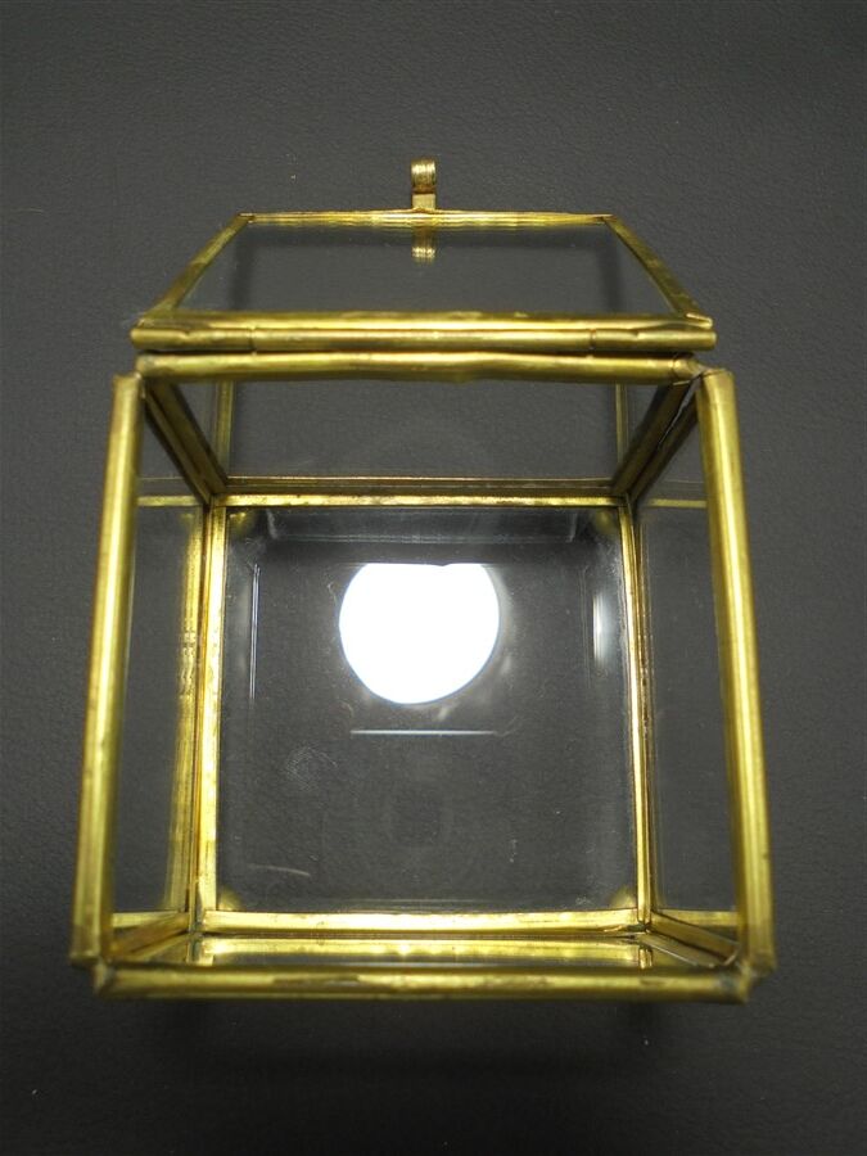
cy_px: 578
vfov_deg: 61.7
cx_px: 434
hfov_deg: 48.2
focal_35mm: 29
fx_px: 968
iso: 100
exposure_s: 1/40
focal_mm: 5.3
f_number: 3.7
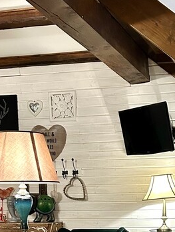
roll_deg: +0.2
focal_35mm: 76
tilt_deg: -6.8
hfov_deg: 19.0
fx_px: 512
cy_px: 262
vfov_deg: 23.8
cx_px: 164
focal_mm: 5.7
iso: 500
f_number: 1.5
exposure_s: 1/50
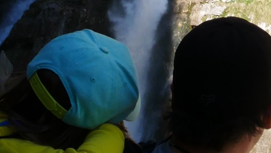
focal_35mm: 123
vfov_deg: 9.6
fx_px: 884
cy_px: -62
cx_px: 165
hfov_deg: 17.4
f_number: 22
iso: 500
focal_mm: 15
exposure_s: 1/60
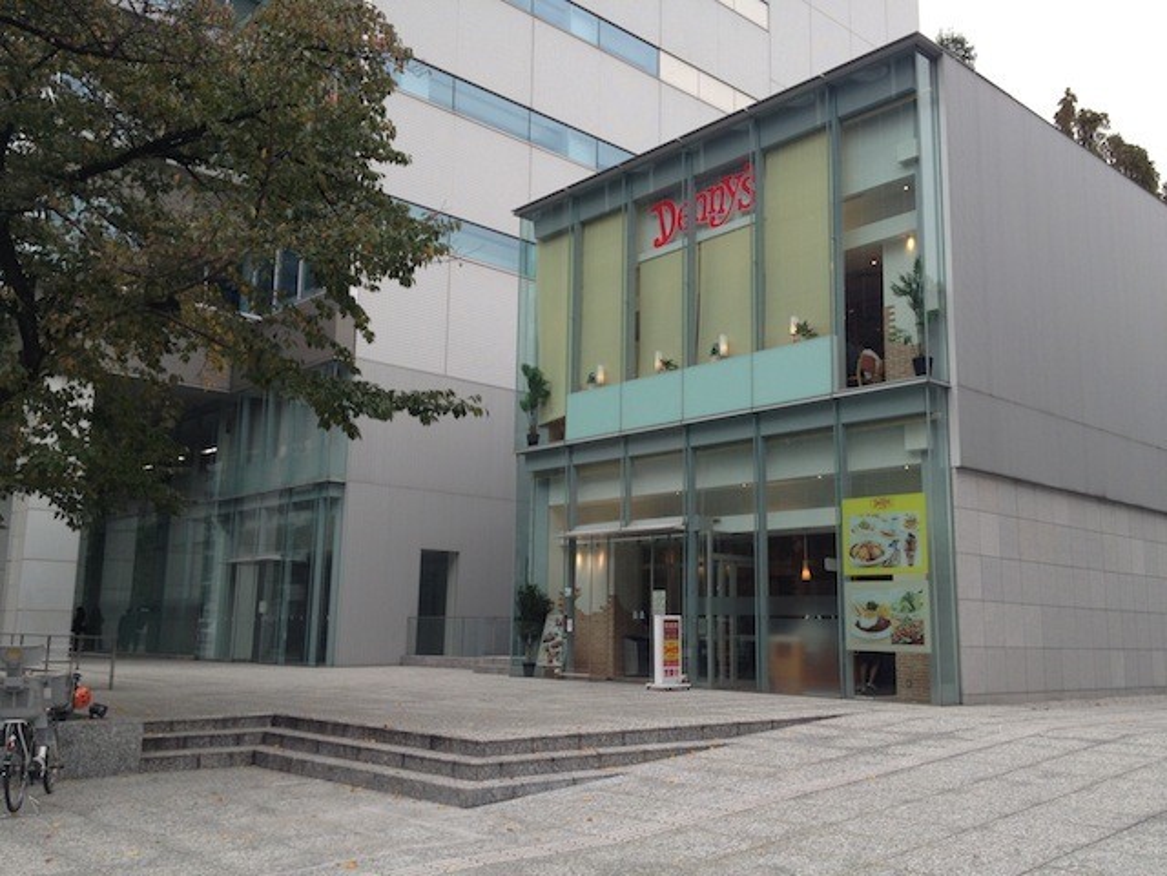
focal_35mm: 35
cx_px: 584
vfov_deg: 40.7
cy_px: 438
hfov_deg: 52.6
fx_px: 1180
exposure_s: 1/329
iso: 50
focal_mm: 4.28
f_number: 2.4
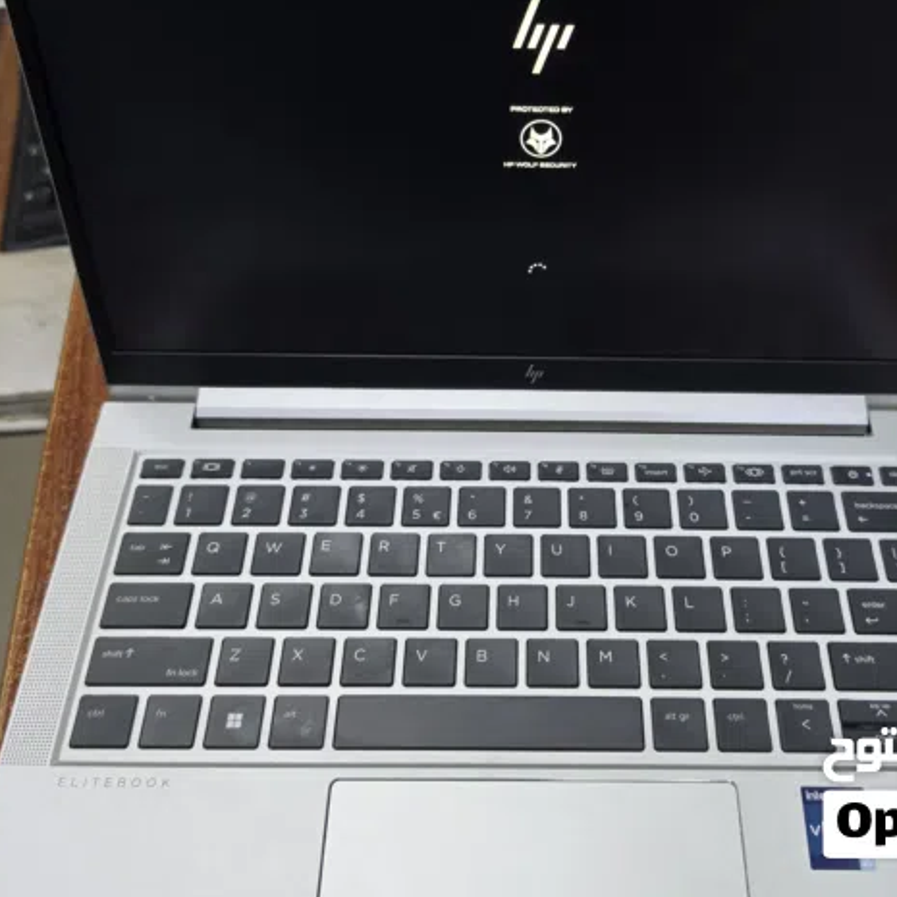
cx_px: 532
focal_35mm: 28
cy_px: 442
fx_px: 821
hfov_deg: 56.9
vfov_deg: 57.3
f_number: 1.4
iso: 250
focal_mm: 6.5
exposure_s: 1/101
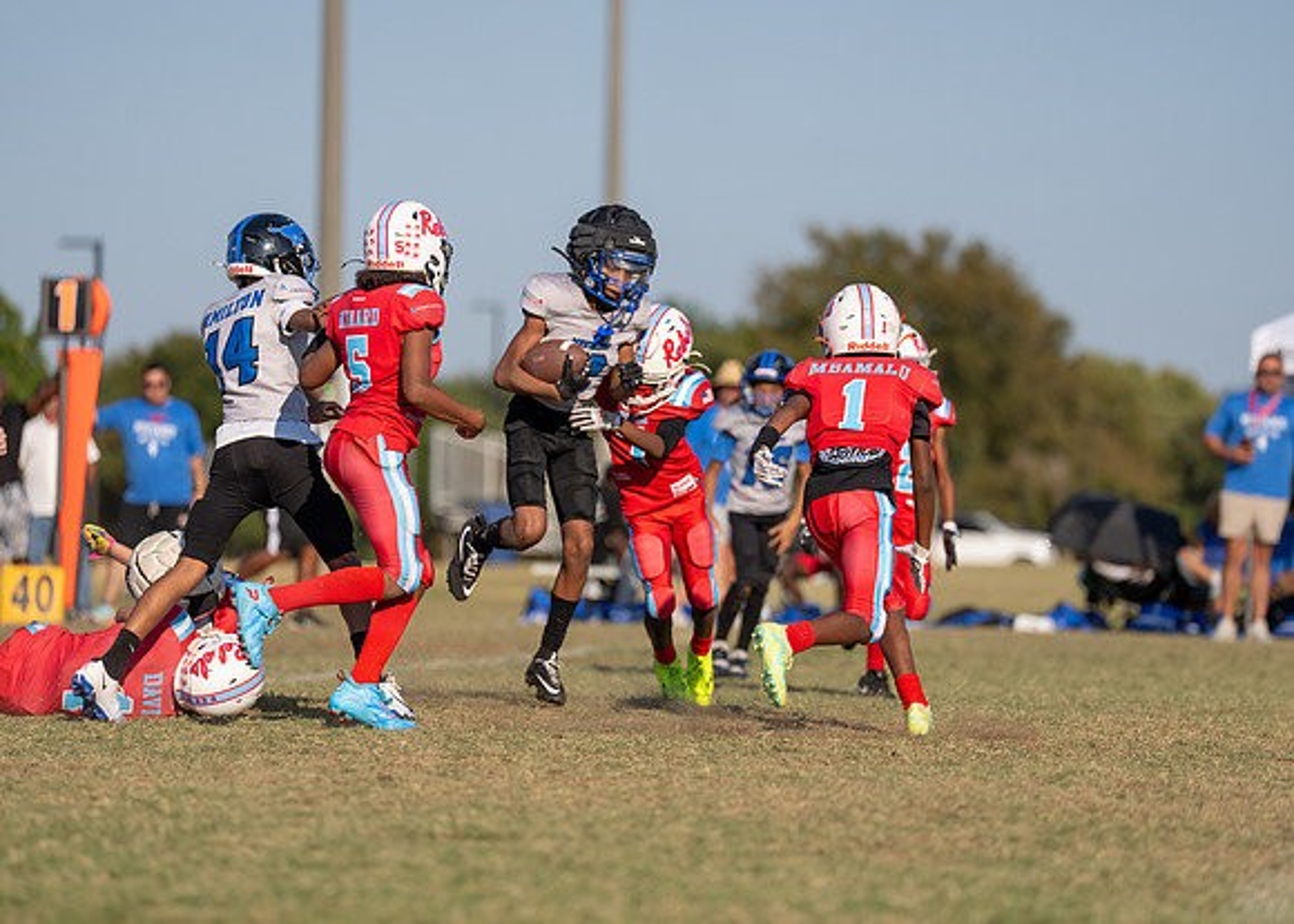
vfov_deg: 6.6
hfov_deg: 9.2
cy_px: 461
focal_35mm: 219
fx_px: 8051
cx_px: 695
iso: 125
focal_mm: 200
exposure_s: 1/3200
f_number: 3.2
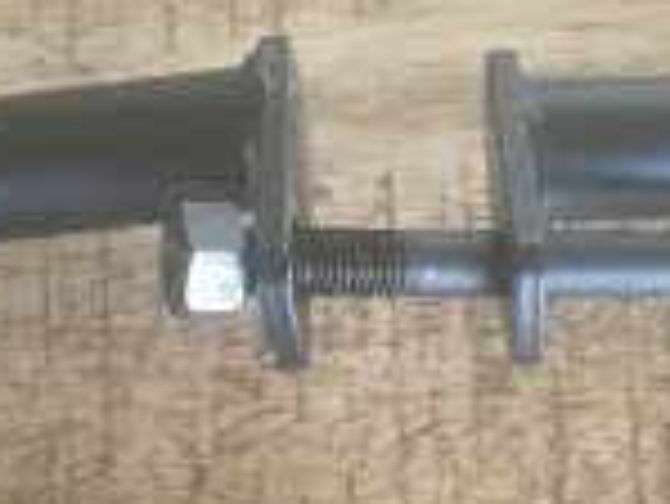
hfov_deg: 12.6
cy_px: 765
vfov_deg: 9.3
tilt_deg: -78.7
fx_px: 3022
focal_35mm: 156
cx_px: 441
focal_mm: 4.15
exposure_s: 1/33
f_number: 2.2
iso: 250
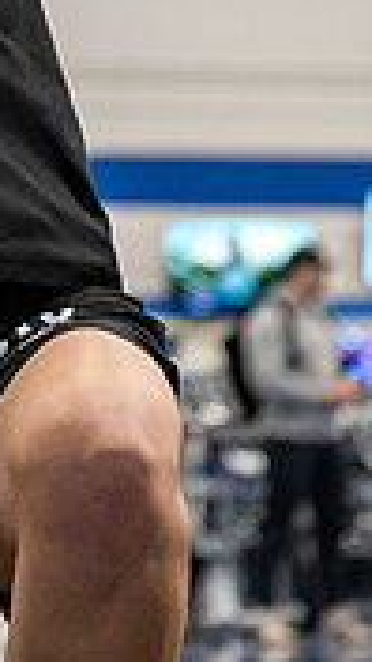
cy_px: -221
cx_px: -132
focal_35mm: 243
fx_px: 4261
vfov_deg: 8.7
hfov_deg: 5.0
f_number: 2.8
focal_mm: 55
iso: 1250
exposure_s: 1/125
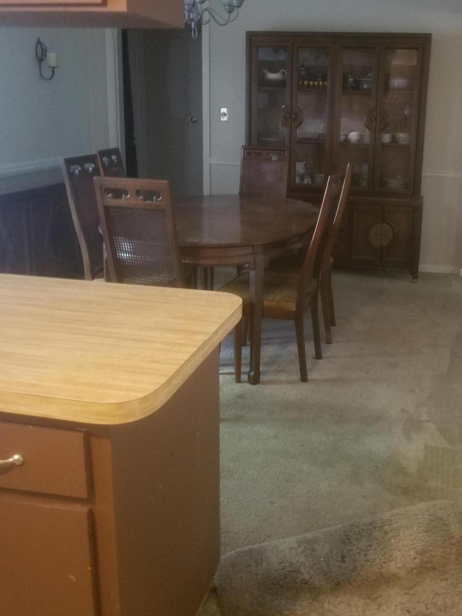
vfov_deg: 51.2
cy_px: 265
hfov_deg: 39.4
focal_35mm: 36
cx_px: 291
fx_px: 641
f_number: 1.7
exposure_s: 1/10
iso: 320
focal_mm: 4.2
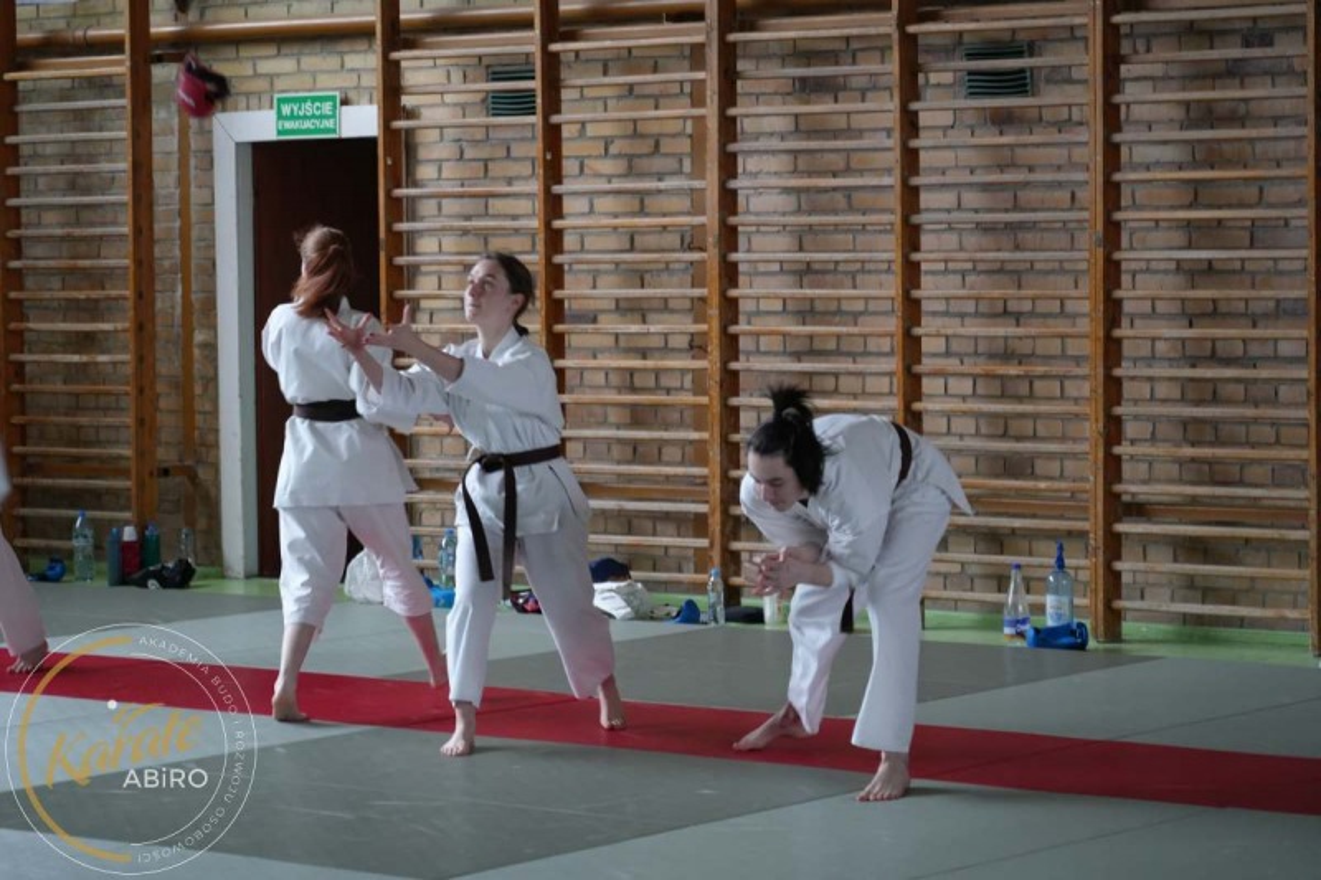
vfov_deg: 13.0
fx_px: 3852
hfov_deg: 19.5
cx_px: 660
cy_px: 440
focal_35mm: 105
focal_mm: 105
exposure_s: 1/160
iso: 4000
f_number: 4
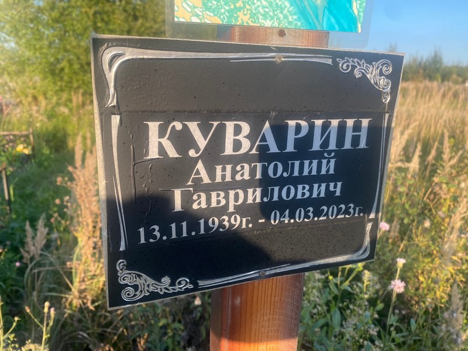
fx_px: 352
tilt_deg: -14.6
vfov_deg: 53.1
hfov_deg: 67.3
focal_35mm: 26
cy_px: 176
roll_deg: +0.0
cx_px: 234
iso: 32
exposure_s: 1/405
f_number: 1.8
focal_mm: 4.25
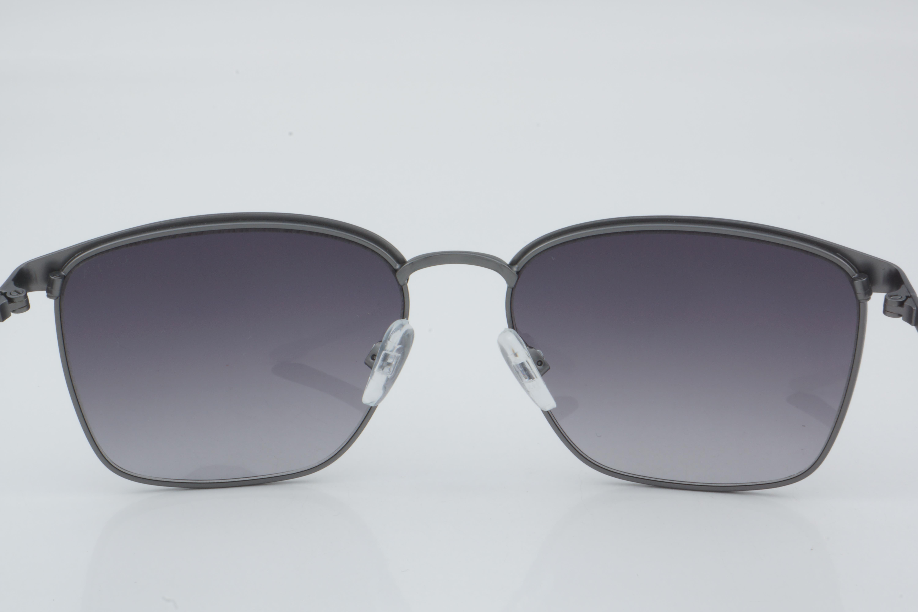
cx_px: 459
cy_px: 306
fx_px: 1912
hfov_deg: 27.0
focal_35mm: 75
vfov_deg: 18.2
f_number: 32
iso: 100
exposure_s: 1/3
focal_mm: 50
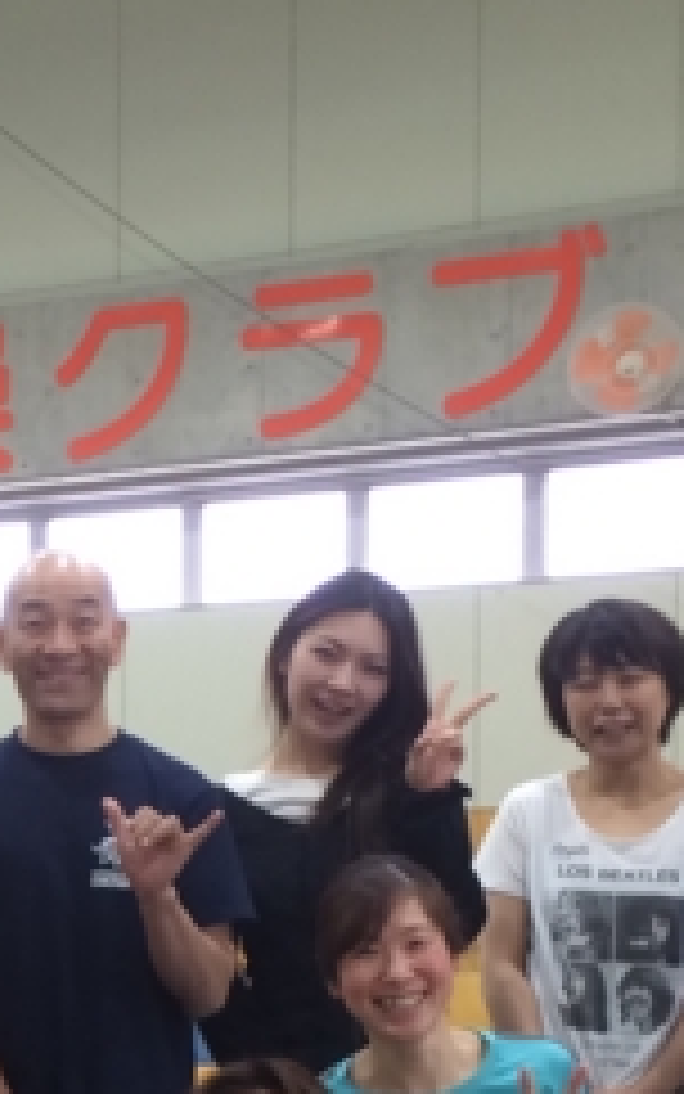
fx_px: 3011
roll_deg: +1.4
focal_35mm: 101
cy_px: 1094
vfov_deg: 20.0
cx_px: -266
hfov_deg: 12.5
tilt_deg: -3.3
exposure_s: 1/30
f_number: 2.2
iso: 64
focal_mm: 4.15
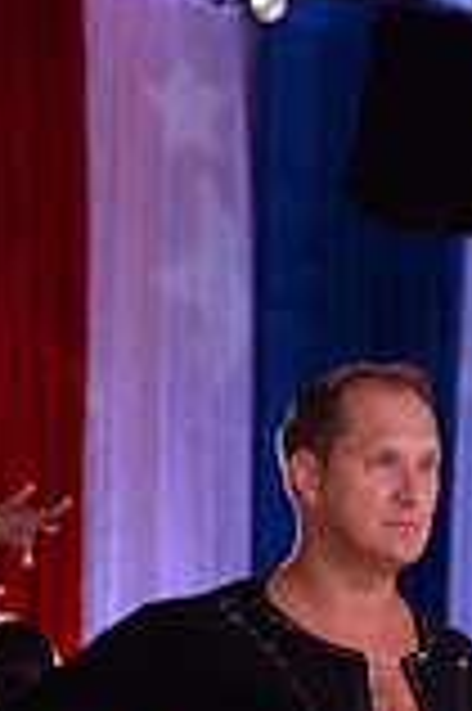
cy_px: 1148
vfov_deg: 5.3
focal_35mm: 385
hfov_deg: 3.6
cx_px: 618
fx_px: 7588
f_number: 5
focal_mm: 105
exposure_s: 1/250
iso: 2000
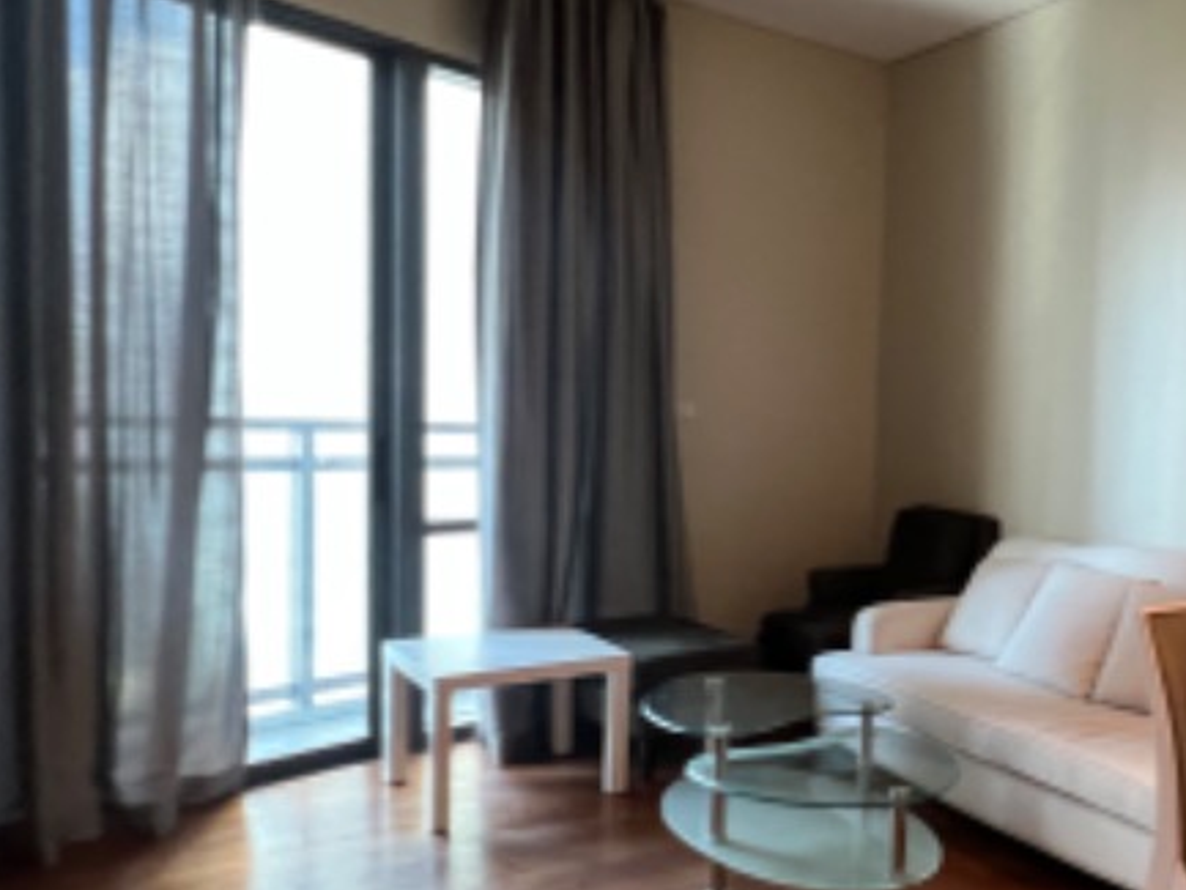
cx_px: 1134
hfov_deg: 50.7
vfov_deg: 46.7
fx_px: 1028
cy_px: 498
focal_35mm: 30
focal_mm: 1.57
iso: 250
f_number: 1.8
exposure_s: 1/50
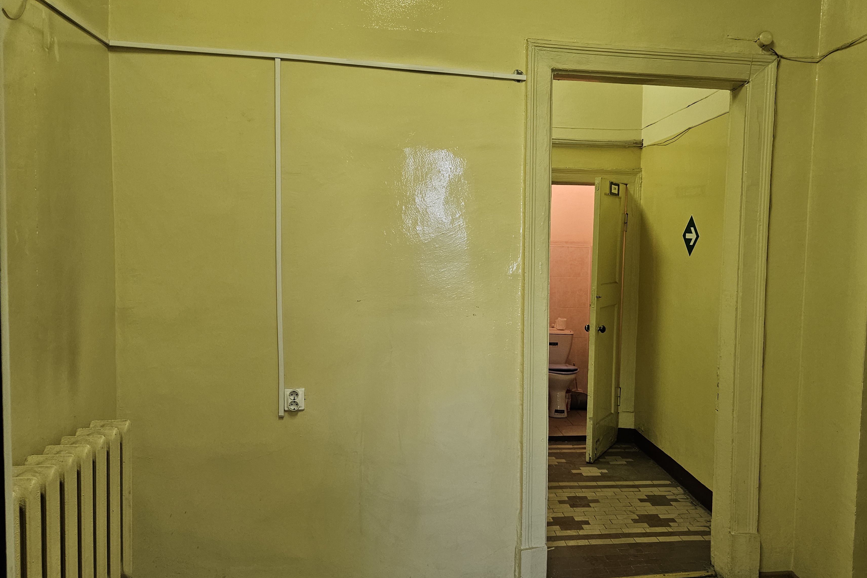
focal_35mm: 28
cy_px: 292
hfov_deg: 65.0
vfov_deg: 46.4
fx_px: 674
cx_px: 507
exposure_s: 1/100
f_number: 1.8
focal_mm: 5.4
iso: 320
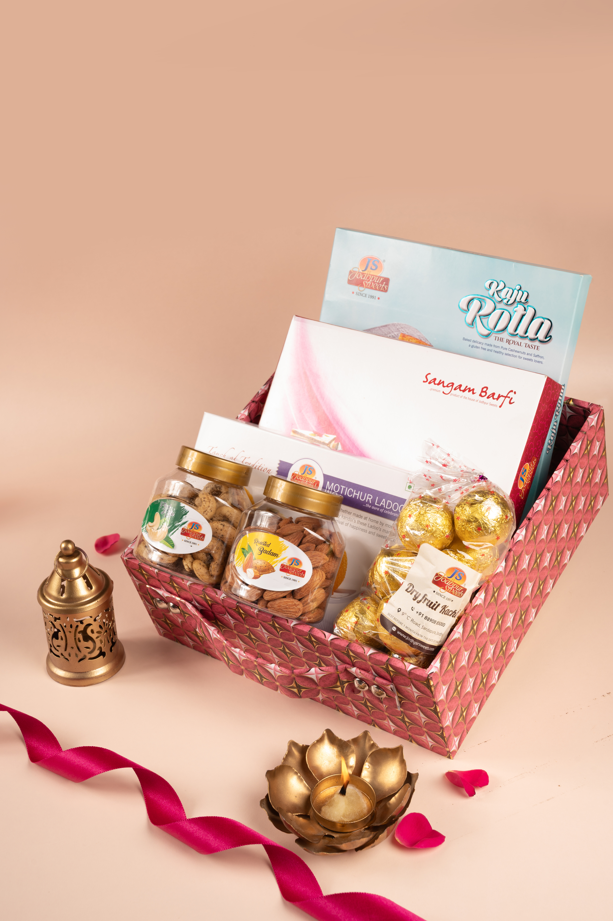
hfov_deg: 28.6
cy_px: 460
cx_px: 306
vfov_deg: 41.9
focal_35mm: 47
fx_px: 1202
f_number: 11
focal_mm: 47
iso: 50
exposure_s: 1/125
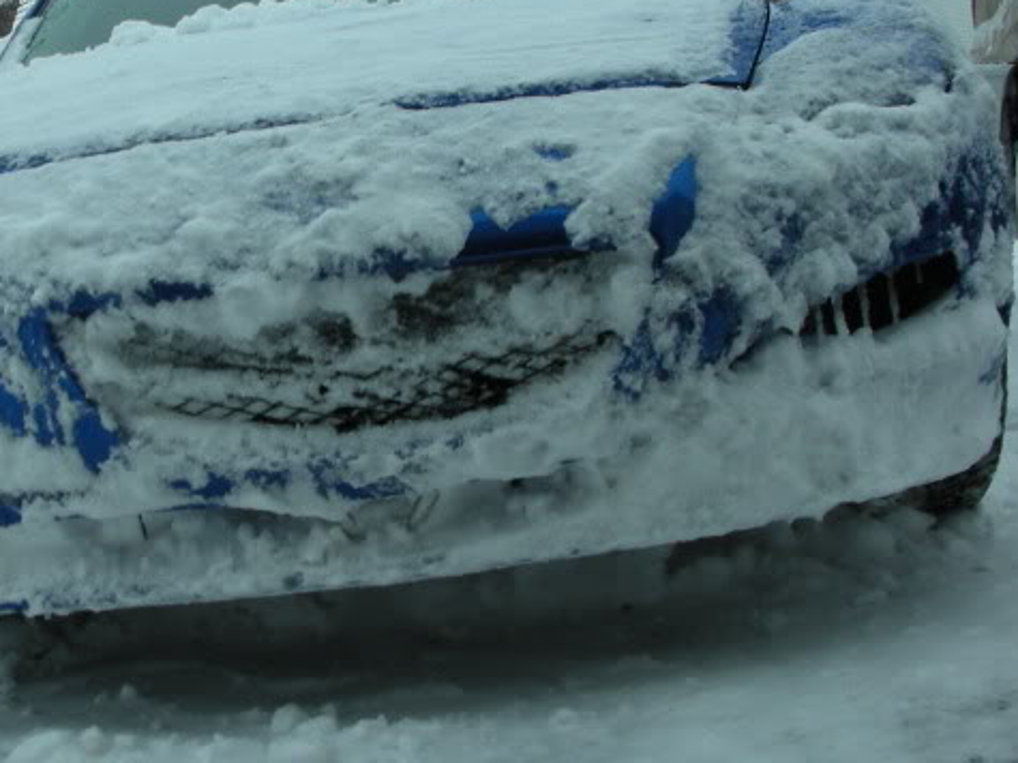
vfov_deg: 24.8
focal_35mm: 59
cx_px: 291
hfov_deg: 32.3
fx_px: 1735
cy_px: 309
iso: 50
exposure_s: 1/83.2
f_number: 8.5
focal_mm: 5.8
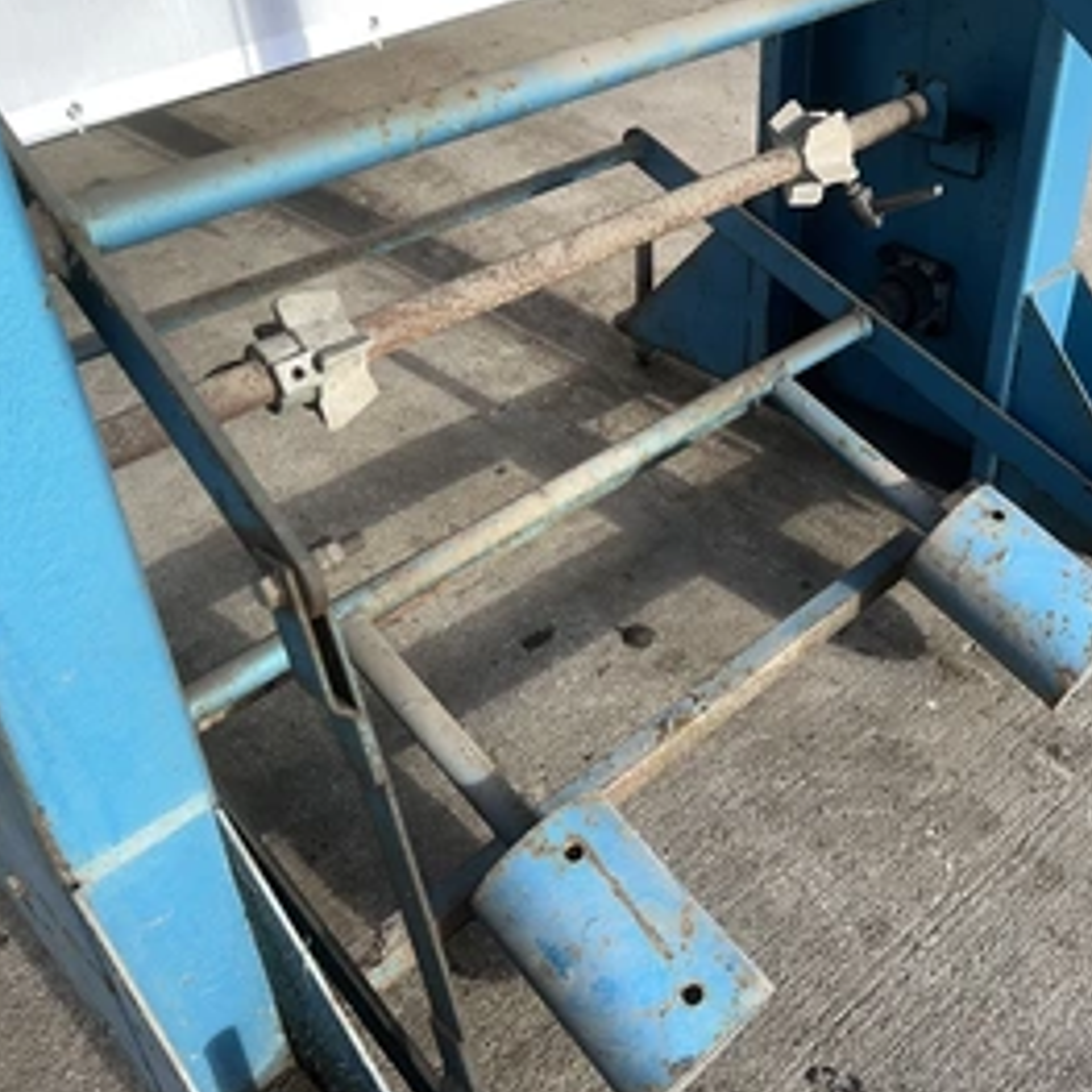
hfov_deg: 46.9
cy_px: 486
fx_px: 1249
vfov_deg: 47.1
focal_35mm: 35
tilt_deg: -34.7
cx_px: 664
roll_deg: +4.7
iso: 32
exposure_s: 1/566
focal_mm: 5.1
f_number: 1.6
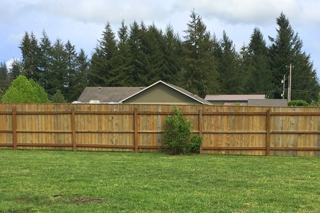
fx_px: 498
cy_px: 178
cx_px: 190
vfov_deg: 23.7
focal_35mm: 56
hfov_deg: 35.5
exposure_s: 1/1304
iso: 25
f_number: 2.2
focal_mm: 4.15
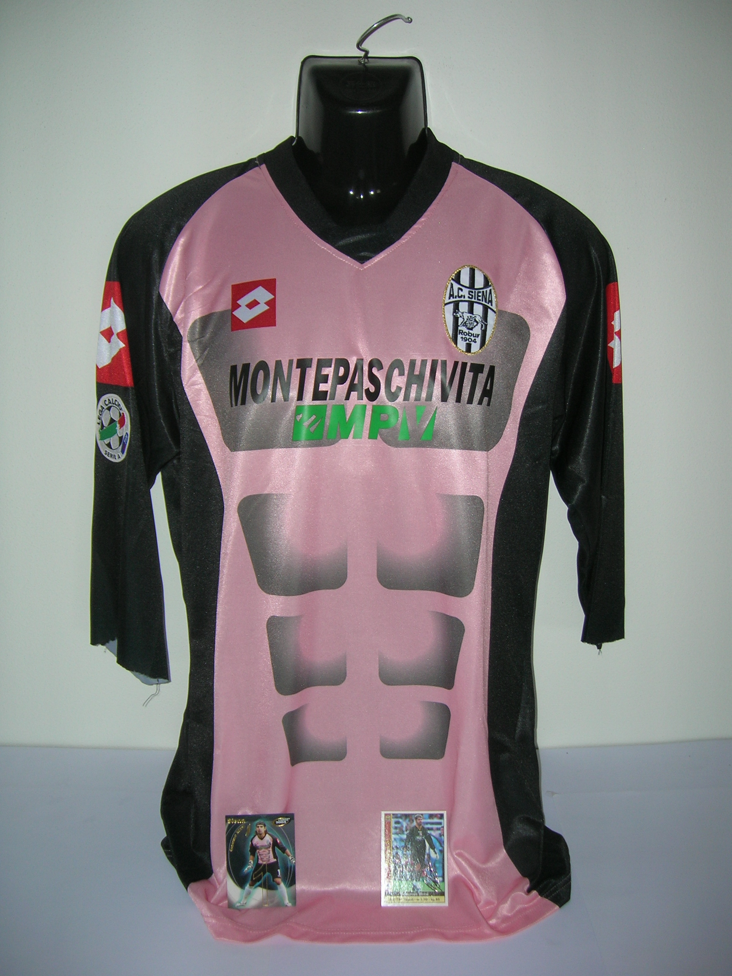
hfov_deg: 41.8
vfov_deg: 54.0
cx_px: 366
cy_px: 488
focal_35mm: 34
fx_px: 959
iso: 50
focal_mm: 5.7
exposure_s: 1/60.1
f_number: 2.9
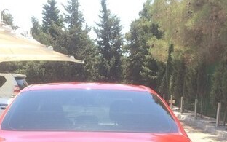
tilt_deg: -11.5
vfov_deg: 19.0
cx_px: 71
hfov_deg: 31.2
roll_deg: +2.6
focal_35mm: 65
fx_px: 402
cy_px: 167
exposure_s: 1/651
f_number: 2.2
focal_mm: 4.15
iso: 32
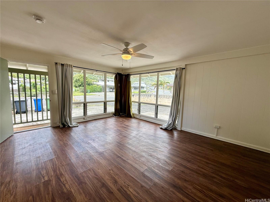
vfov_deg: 85.7
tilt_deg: -4.7
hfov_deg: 102.1
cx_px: 135
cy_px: 101
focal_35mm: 14
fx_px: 109
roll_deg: -1.2
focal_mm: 2.22
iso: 50
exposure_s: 1/223
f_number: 2.2
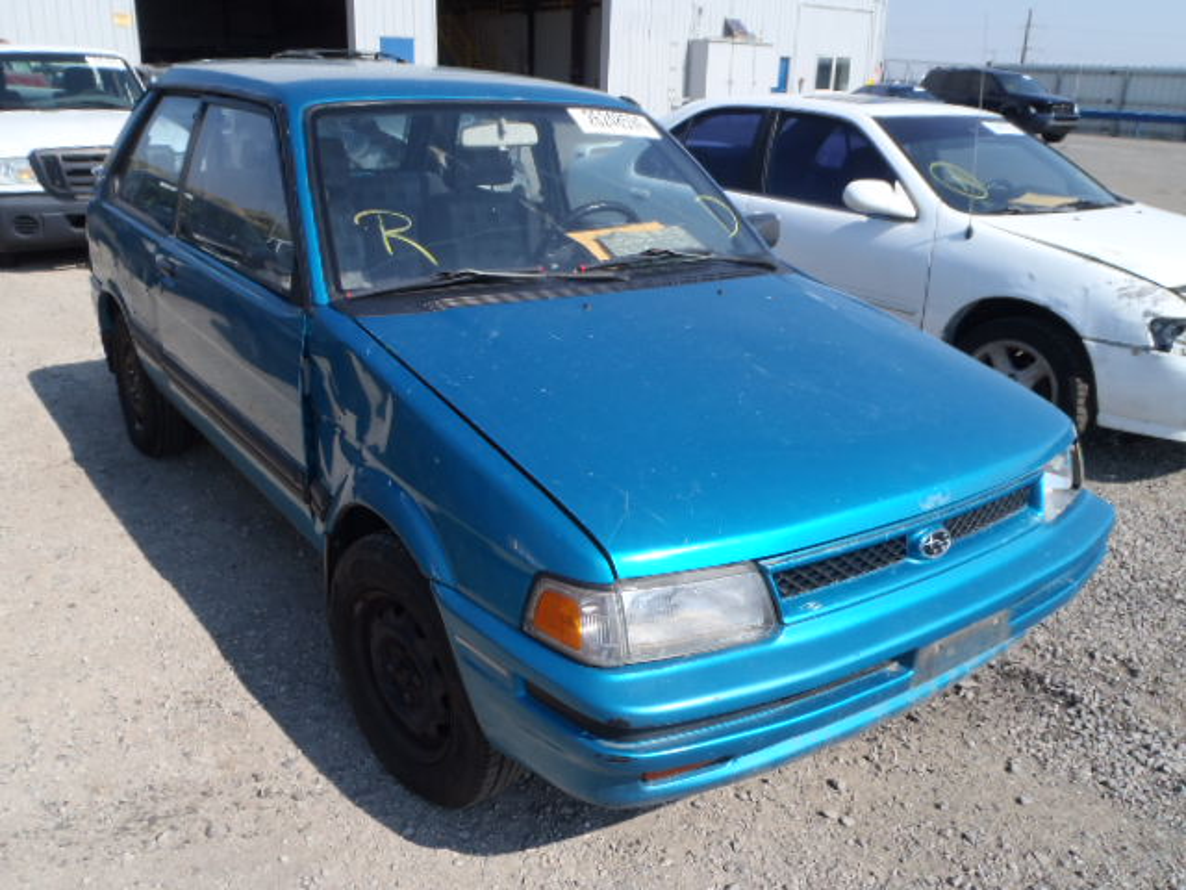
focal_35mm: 28
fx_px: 959
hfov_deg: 63.4
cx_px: 593
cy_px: 445
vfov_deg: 49.7
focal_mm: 5
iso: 80
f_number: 4.5
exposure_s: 1/500
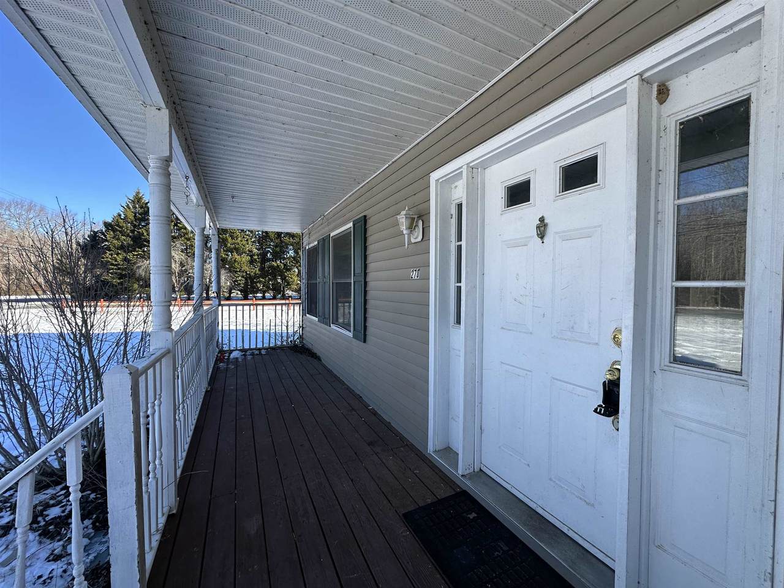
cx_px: 392
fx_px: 317
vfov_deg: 85.7
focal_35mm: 14
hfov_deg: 102.1
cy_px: 294
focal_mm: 2.22
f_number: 2.2
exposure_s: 1/523
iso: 40
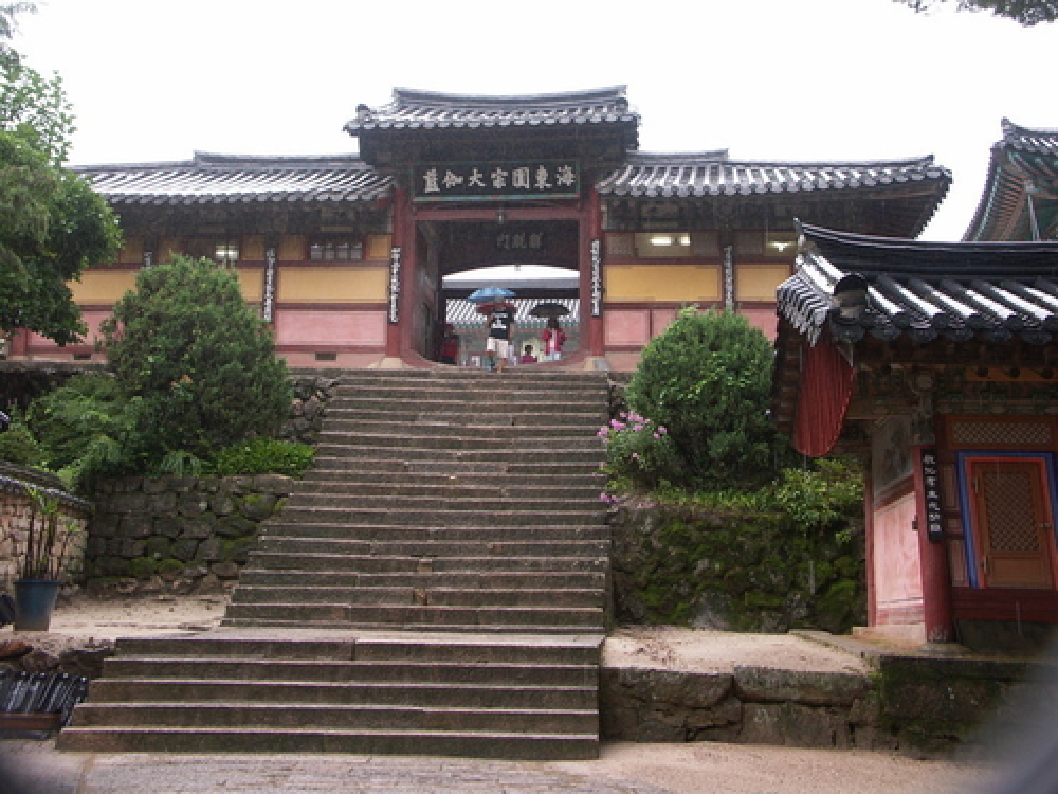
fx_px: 1223
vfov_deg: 36.0
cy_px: 397
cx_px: 529
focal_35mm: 40
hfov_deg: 46.8
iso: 100
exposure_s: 1/125
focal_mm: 10.33
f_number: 4
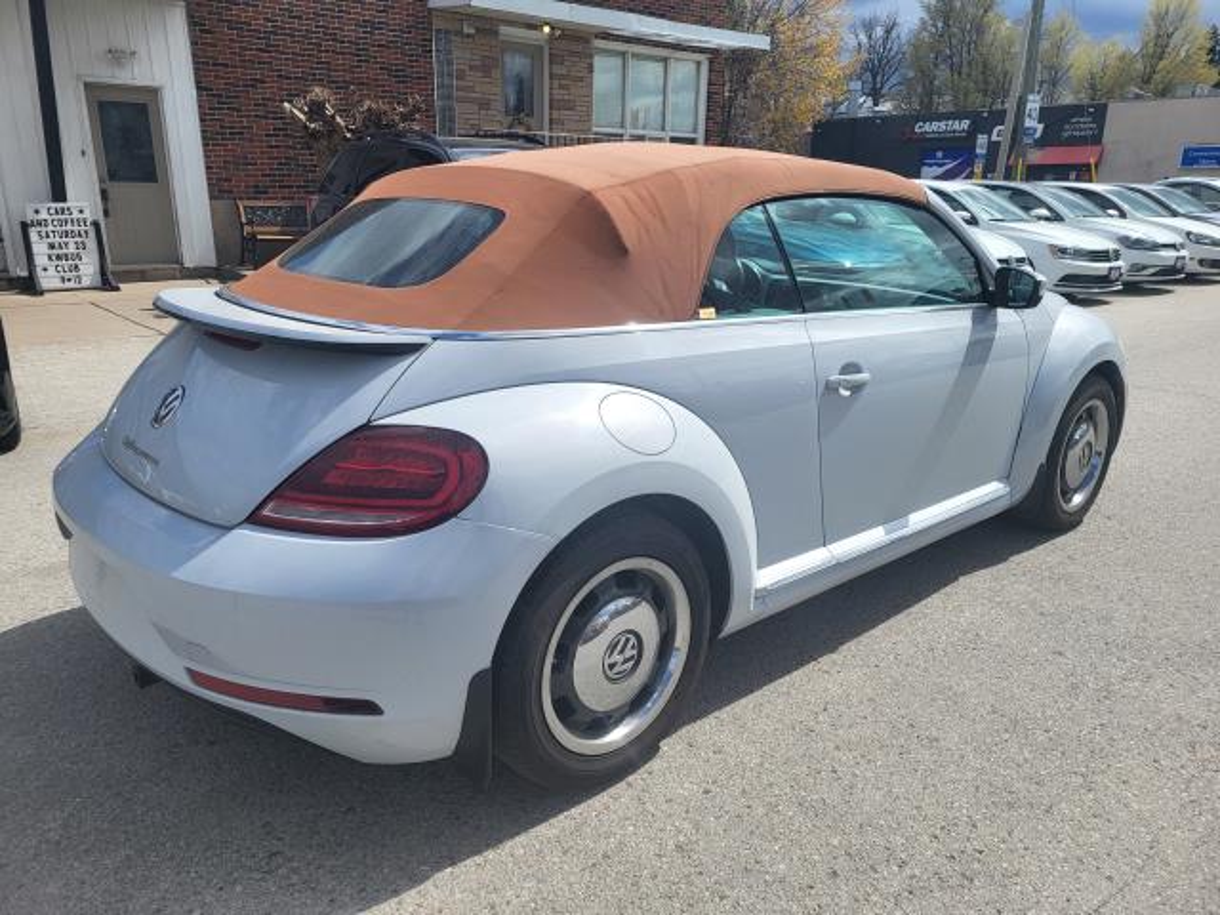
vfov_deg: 53.1
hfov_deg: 67.3
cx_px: 610
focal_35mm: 26
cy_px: 458
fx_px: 916
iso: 40
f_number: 1.8
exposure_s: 1/2921
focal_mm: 5.4
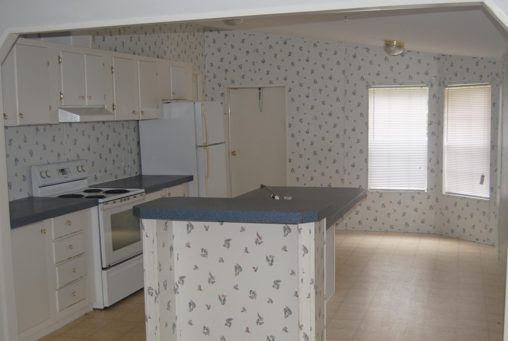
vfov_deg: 28.1
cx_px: 239
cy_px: 207
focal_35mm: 48
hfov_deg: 41.0
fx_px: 679
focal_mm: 26
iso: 200
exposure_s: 1/60
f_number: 4
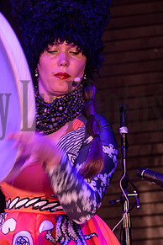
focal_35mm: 271
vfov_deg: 7.6
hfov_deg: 5.1
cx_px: 50
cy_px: 109
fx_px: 1840
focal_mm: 175
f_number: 11
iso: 800
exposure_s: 1/40
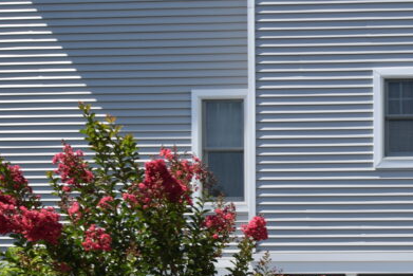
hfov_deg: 33.1
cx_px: 416
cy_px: 346
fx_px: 631
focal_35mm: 55
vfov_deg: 22.4
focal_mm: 14
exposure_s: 1/200
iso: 100
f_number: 7.1
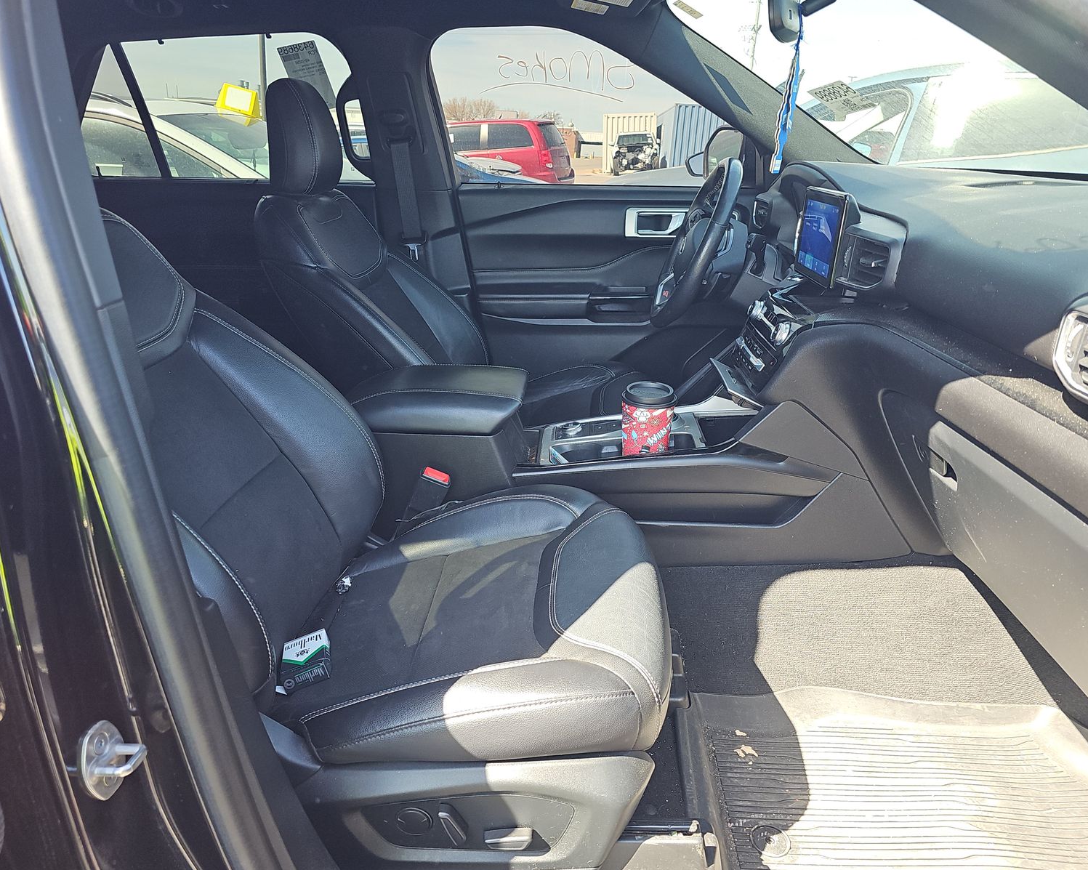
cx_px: 511
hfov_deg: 70.2
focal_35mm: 24
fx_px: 773
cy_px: 435
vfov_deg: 58.8
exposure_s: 1/59
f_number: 1.7
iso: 106
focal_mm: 6.3
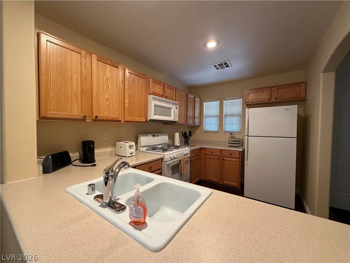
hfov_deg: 102.1
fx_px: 142
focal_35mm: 14
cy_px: 132
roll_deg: -0.2
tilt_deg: -1.9
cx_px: 175
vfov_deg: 85.7
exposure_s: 1/60
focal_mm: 2.22
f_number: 2.2
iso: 400
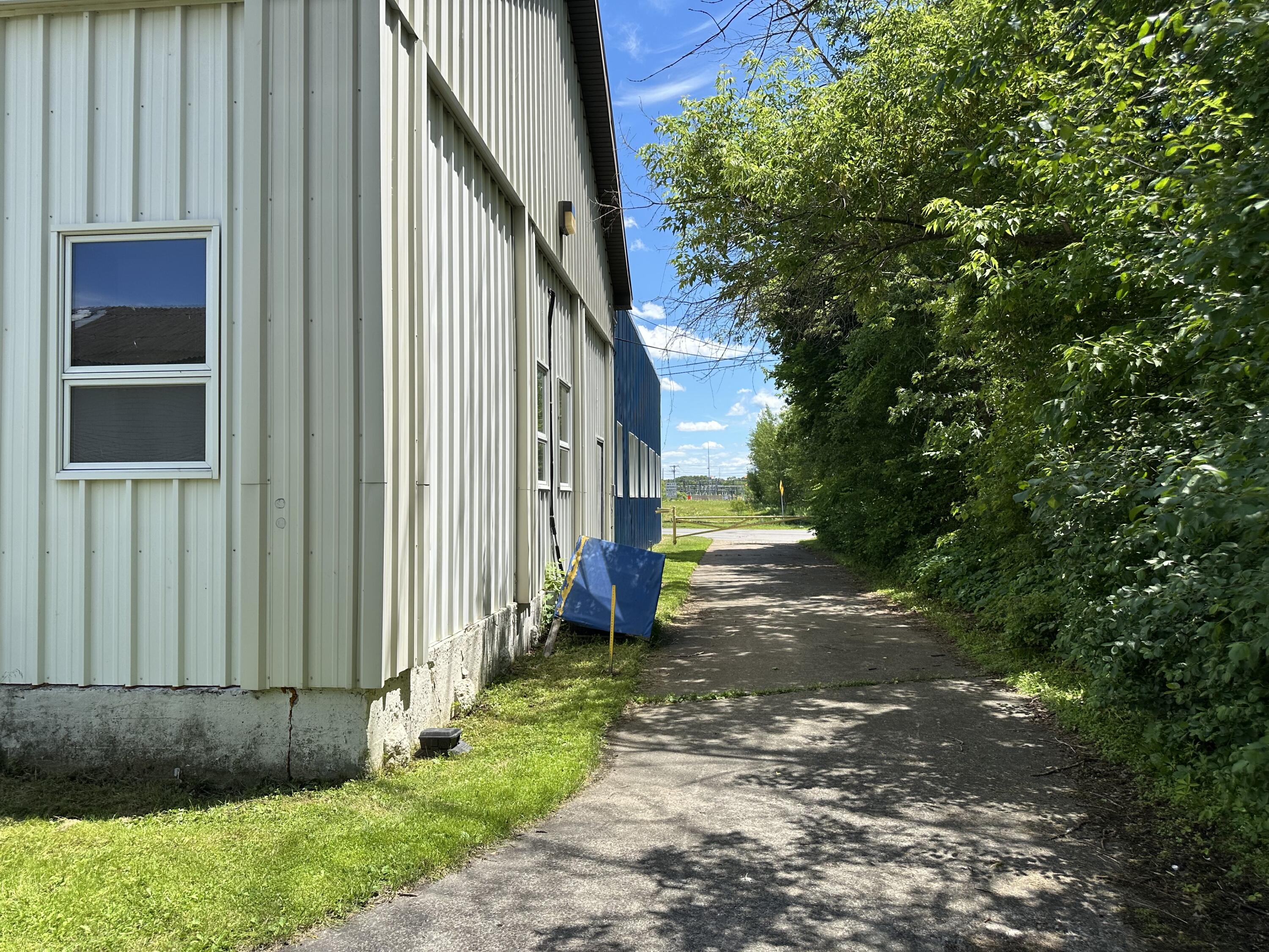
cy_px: 476
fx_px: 880
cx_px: 634
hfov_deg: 71.6
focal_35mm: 24
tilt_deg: +2.5
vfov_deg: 56.8
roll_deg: +0.3
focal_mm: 6.86
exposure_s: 1/2732
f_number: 1.78
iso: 80
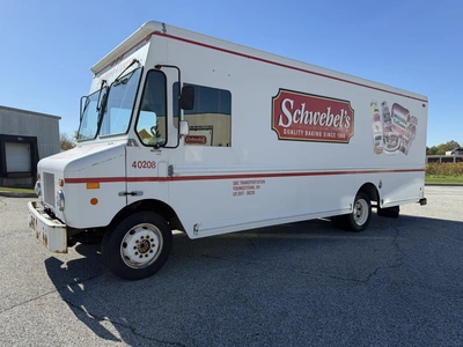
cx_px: 232
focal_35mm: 24
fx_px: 321
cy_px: 174
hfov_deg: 71.6
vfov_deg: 56.8
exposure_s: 1/4405
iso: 80
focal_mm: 6.76
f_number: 1.78
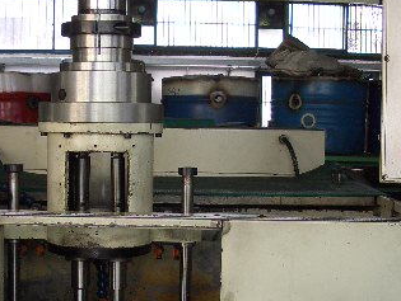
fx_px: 823
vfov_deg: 20.7
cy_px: 189
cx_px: 117
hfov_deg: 27.1
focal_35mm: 71
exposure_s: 1/60
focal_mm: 5.8
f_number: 2.6
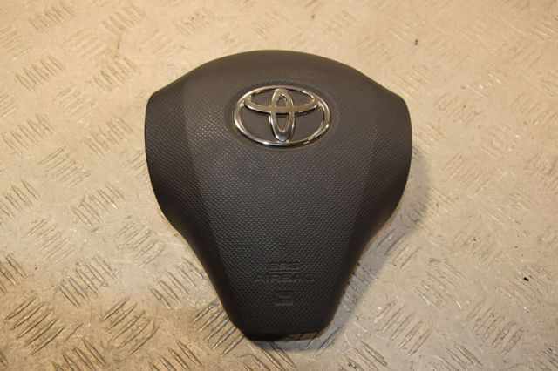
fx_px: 651
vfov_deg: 31.9
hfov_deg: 46.4
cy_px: 186
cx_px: 279
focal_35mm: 42
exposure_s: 1/200
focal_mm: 28
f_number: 6.3
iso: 800
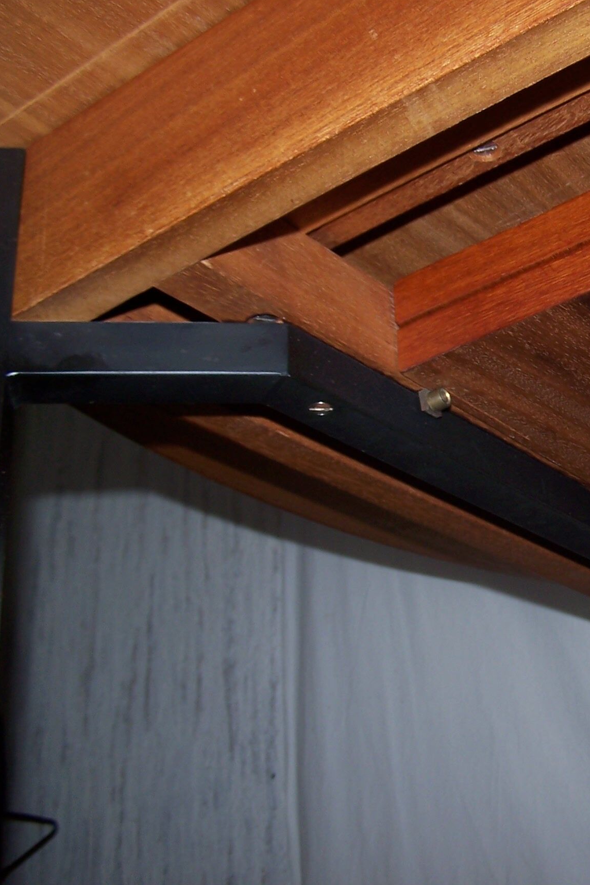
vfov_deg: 37.5
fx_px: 1303
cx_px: 559
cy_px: 440
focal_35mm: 53
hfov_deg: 24.6
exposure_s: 1/60
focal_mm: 6.3
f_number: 2.8
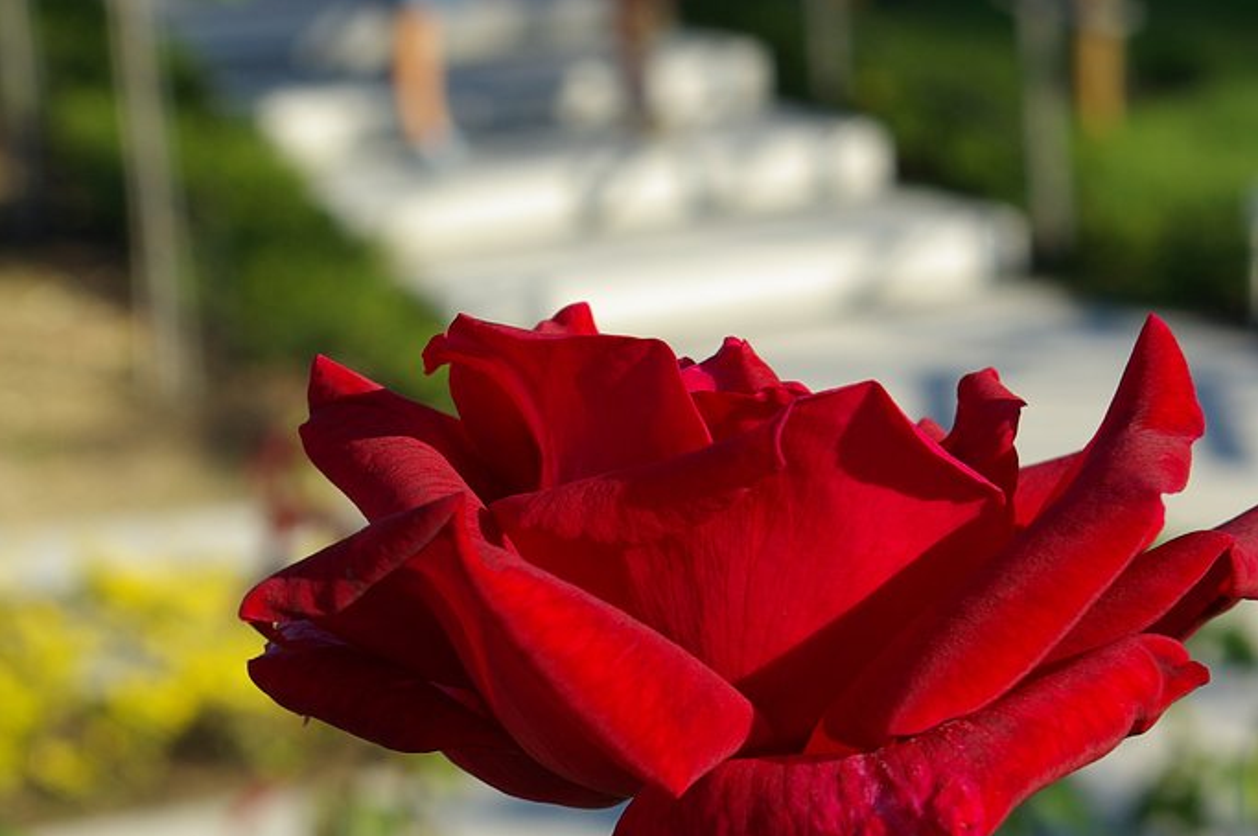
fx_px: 4320
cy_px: 579
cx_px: 788
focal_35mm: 124
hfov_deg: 16.5
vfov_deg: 11.0
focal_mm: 55
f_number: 11
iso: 100
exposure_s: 1/90
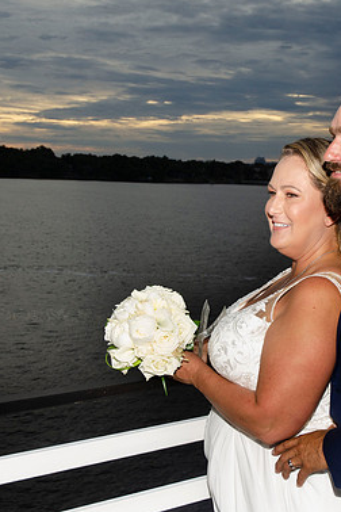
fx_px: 881
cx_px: 240
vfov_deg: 32.4
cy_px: 255
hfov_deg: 21.8
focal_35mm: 62
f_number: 5.6
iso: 200
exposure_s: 1/250
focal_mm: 27
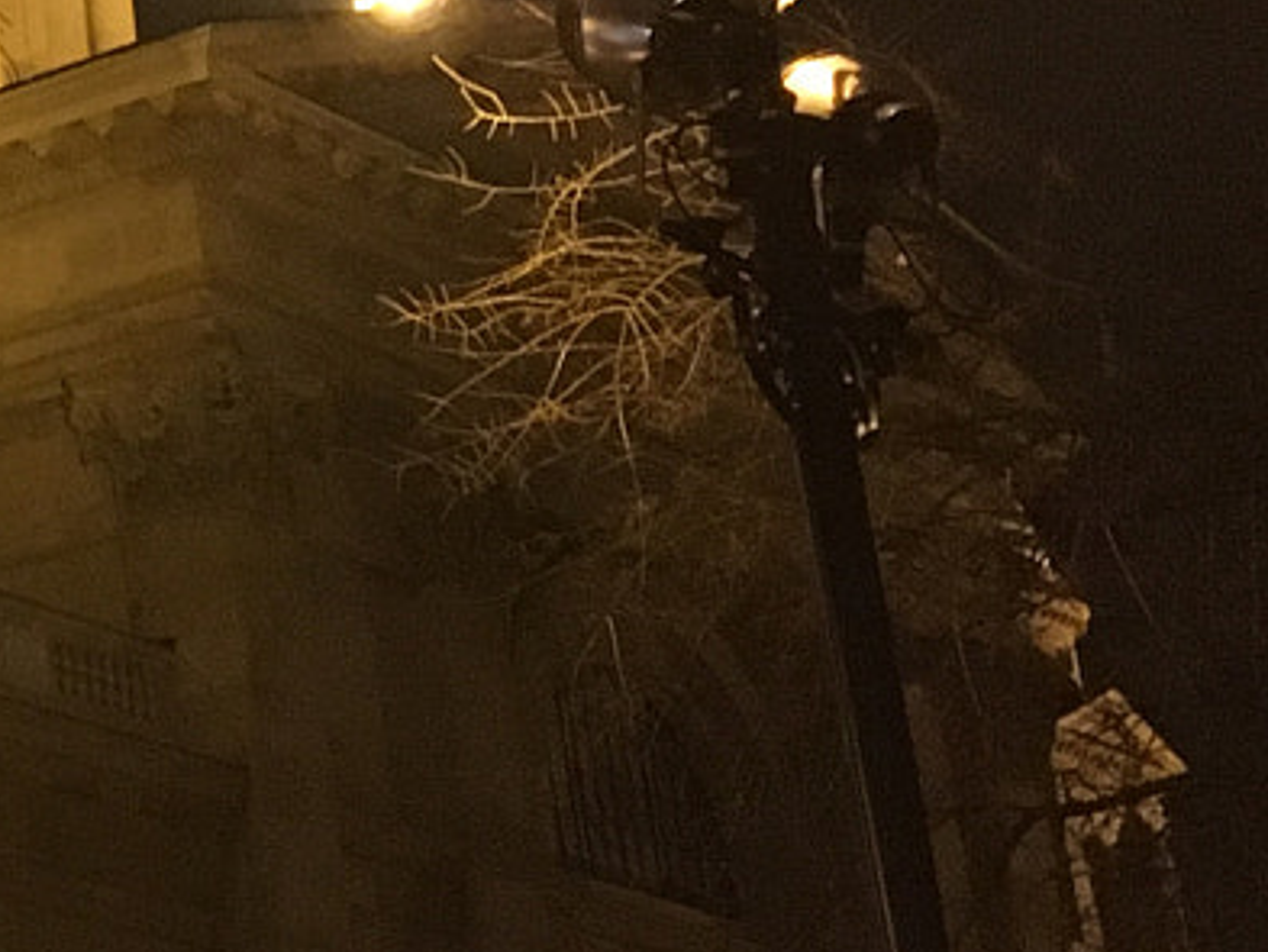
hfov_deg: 14.8
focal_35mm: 118
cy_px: -6
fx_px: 4324
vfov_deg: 12.4
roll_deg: +0.0
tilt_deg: +24.5
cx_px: -945
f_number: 2.2
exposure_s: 1/17
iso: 200
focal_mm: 4.15
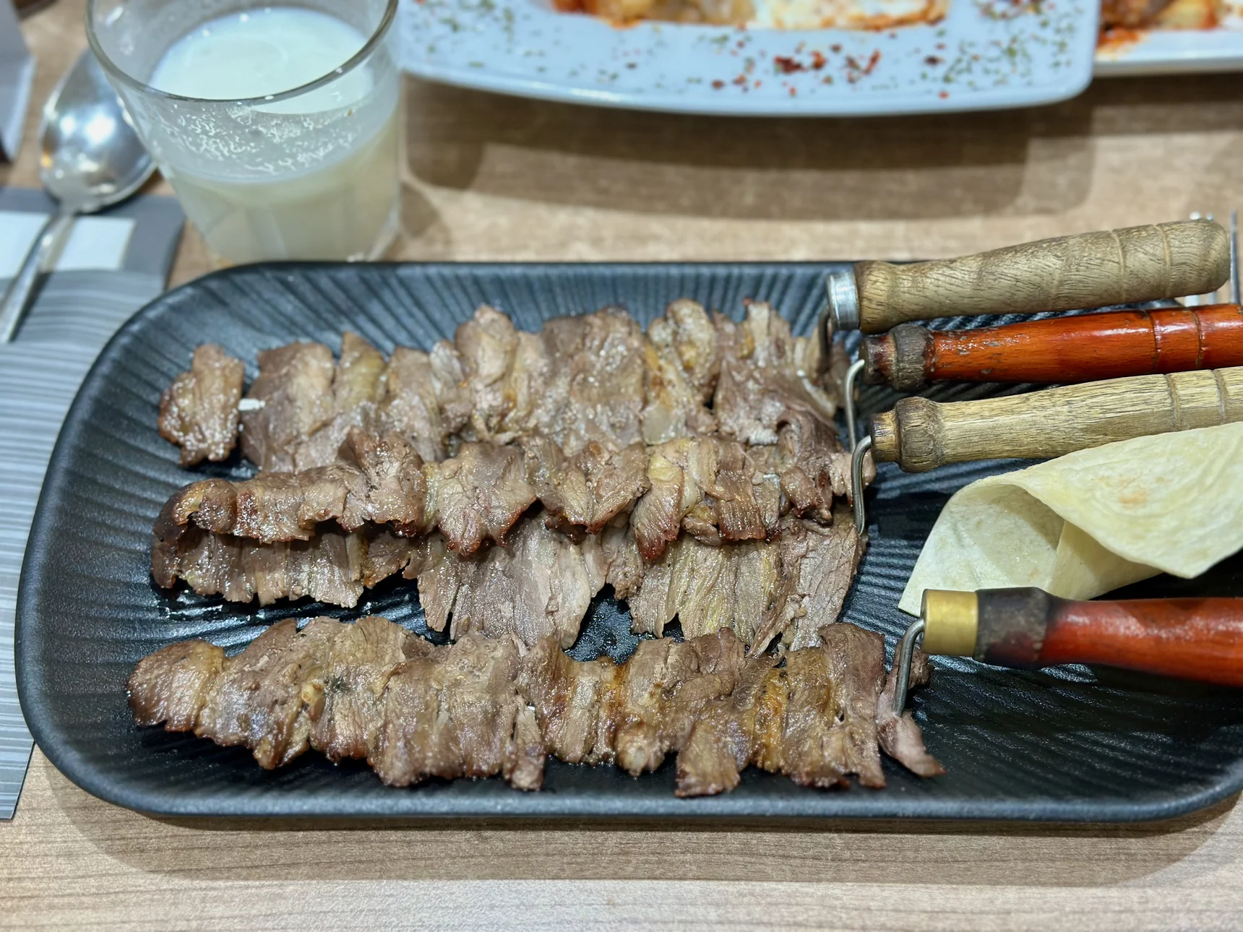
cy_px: 466
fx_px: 1724
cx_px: 622
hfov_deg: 39.7
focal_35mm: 48
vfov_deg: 30.3
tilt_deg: -54.0
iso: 200
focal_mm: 6.86
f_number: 1.78
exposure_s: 1/50
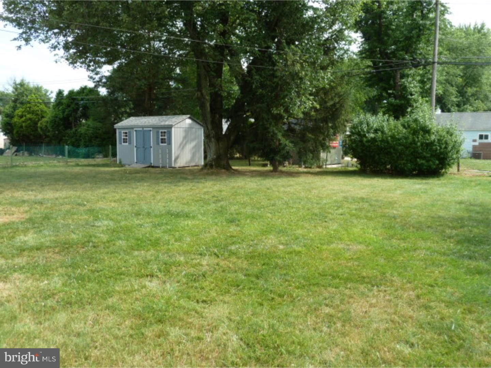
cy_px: 184
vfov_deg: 48.2
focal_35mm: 29
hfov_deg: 61.7
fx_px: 411
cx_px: 246
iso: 80
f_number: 4
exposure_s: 1/200
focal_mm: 4.7
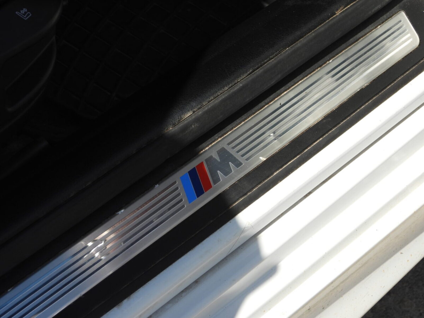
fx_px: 1531
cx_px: 212
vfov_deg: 11.9
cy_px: 159
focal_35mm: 125
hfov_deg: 15.8
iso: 100
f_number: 4
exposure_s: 1/640
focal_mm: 22.5
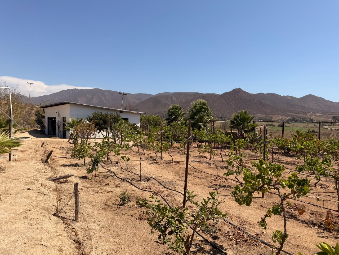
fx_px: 235
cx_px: 170
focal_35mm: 24
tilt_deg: -2.0
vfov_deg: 56.8
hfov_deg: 71.6
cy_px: 128
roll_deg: +0.3
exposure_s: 1/6173
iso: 80
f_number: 1.78
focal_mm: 6.76
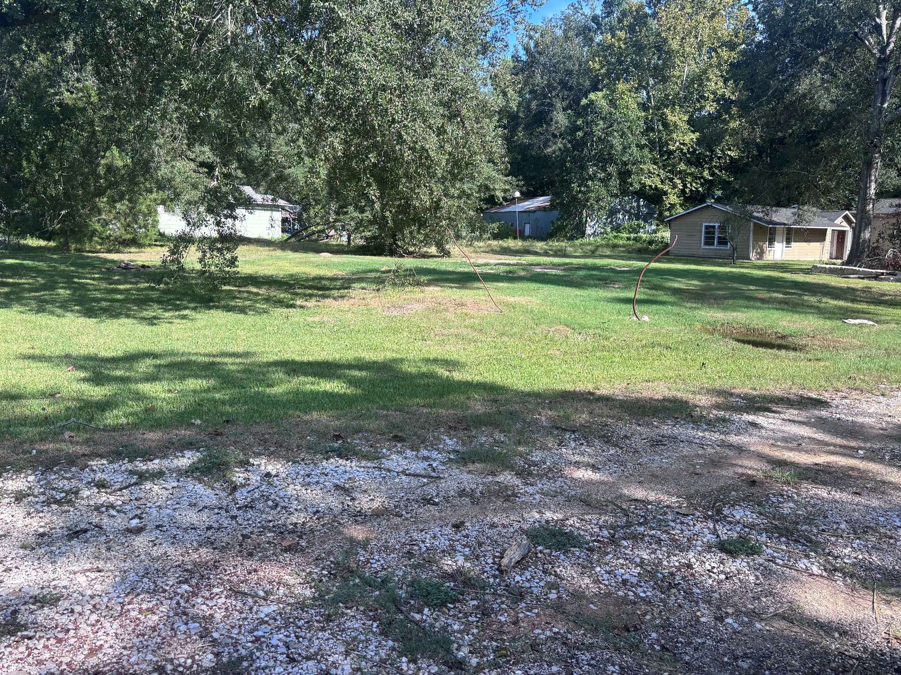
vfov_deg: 49.7
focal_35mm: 28
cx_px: 443
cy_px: 316
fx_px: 729
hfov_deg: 63.4
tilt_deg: -5.3
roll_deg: -0.9
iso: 50
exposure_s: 1/1103
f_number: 1.6
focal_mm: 5.96
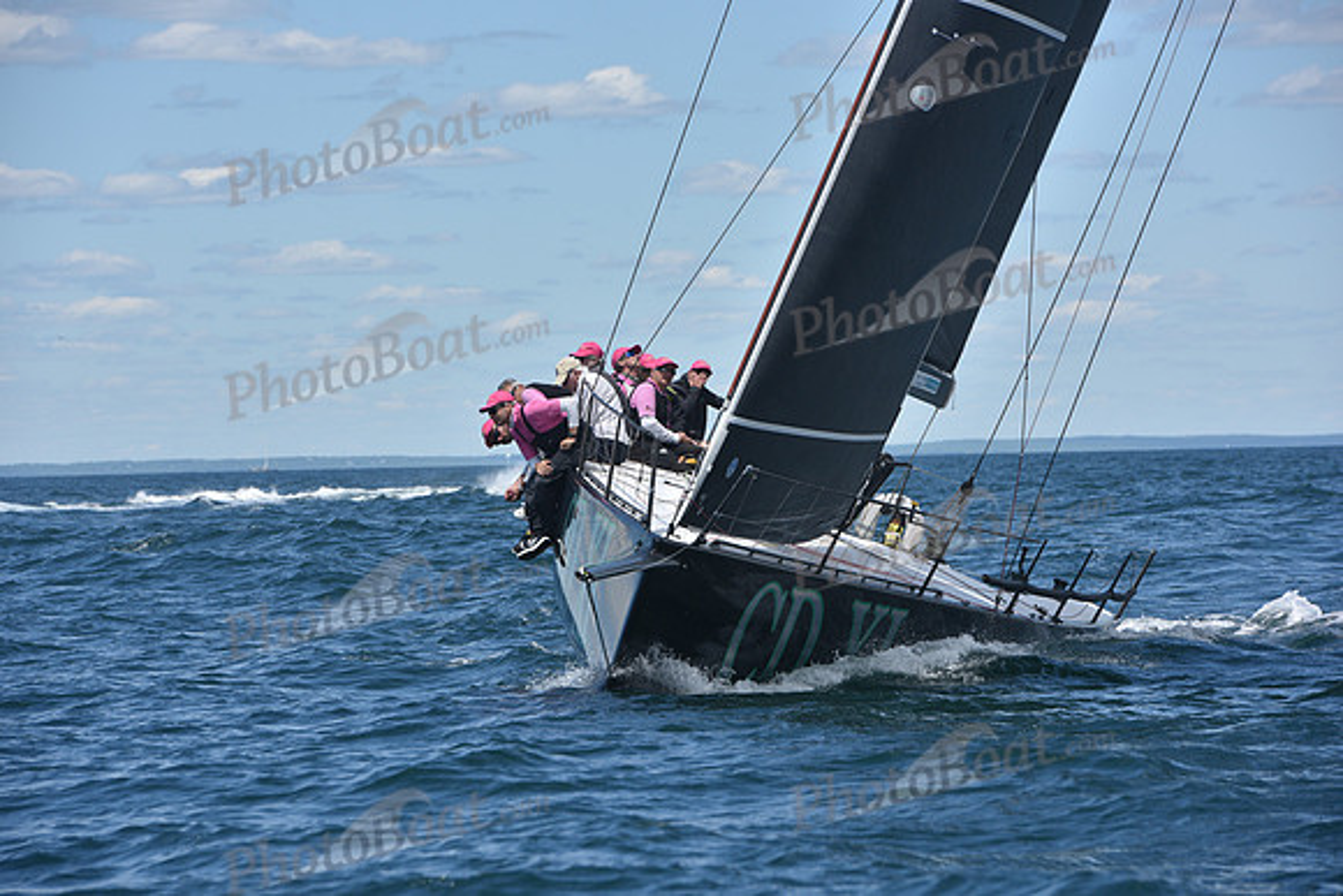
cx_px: 672
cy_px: 448
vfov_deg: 6.9
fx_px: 7463
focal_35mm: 200
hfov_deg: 10.3
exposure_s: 1/800
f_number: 10
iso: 250
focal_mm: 200
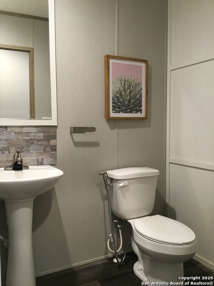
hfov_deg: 45.4
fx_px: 256
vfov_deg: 58.4
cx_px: 107
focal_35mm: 31
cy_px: 143
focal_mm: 3.3
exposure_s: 1/30
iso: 160
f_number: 2.4
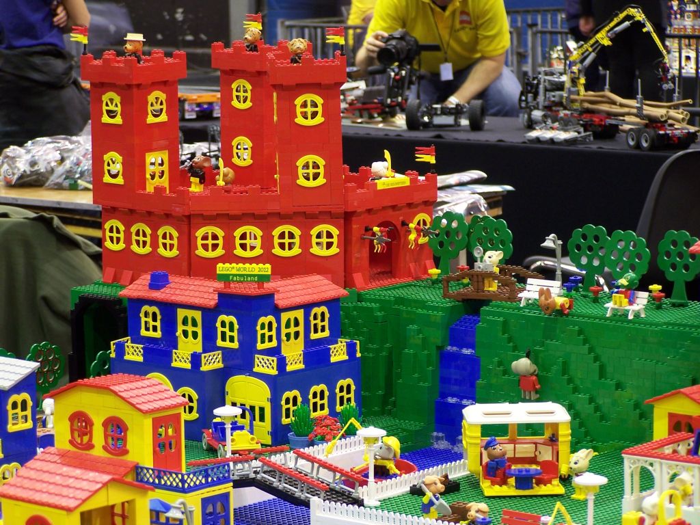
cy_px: 262
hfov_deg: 15.4
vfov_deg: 11.6
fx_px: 2588
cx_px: 350
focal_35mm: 128
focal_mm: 21.2
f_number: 3.2
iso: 80
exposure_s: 1/2
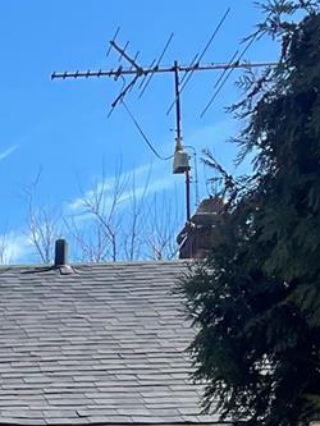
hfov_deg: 11.7
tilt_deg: -2.7
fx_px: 1478
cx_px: -205
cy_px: 849
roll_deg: +0.8
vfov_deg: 13.9
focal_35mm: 120
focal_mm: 4.2
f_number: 1.6
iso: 32
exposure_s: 1/1350
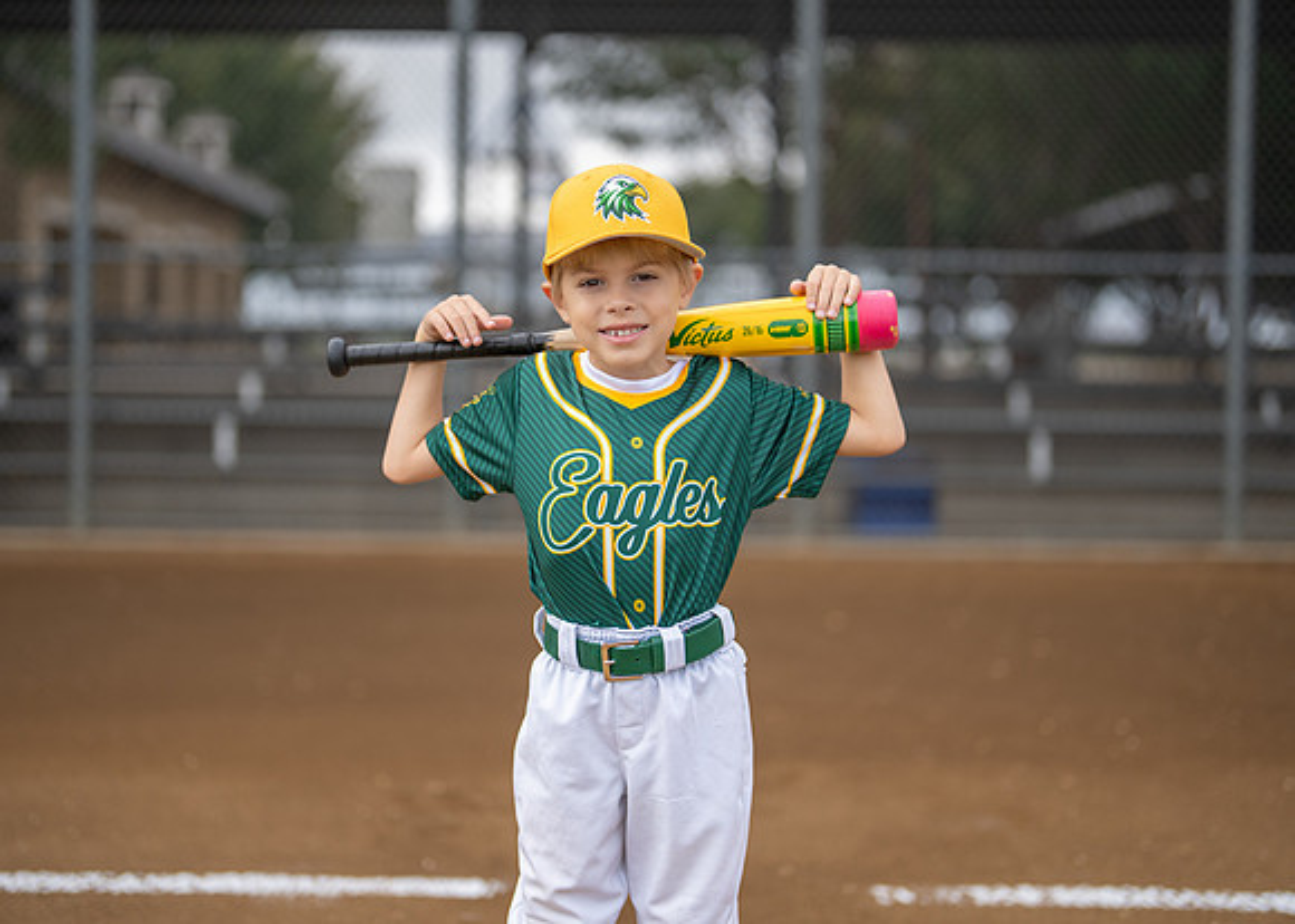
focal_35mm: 58
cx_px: 619
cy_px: 420
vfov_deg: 24.4
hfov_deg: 33.8
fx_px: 2134
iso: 200
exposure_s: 1/3200
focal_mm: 50
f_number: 1.2
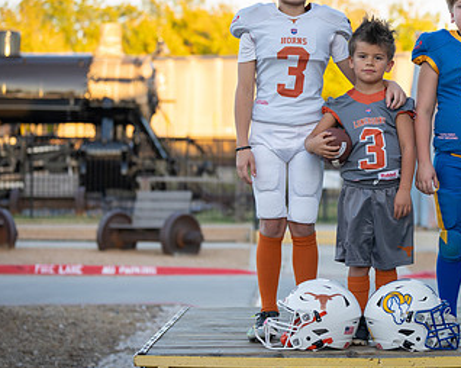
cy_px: 149
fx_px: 1636
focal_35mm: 120
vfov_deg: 12.8
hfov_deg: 15.9
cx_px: 354
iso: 250
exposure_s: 1/320
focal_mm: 70
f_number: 2.8
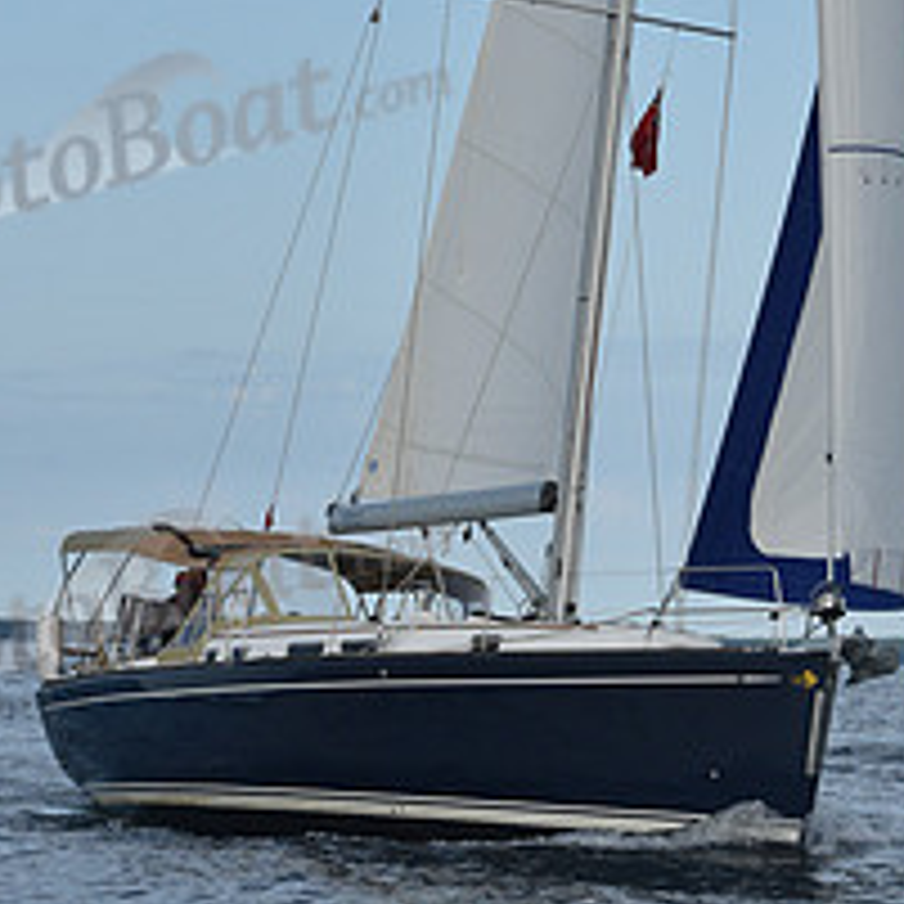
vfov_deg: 8.6
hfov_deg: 8.7
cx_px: 686
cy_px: -148
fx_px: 5939
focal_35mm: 201
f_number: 10
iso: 320
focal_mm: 82
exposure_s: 1/1000
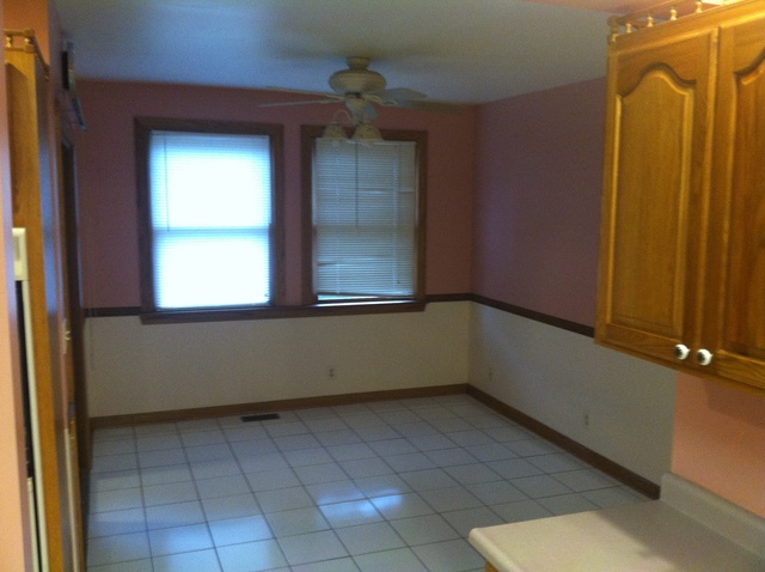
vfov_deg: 40.6
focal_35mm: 35
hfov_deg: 52.7
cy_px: 286
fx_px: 772
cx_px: 382
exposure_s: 1/15
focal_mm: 3.85
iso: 250
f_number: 2.8
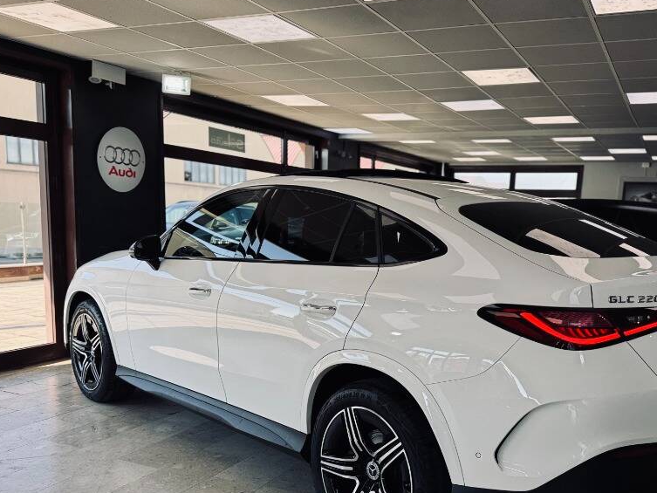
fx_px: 645
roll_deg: -1.5
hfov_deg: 53.7
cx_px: 383
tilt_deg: -8.6
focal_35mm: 34
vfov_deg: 41.4
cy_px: 322
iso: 80
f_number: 1.78
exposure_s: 1/582
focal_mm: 6.76
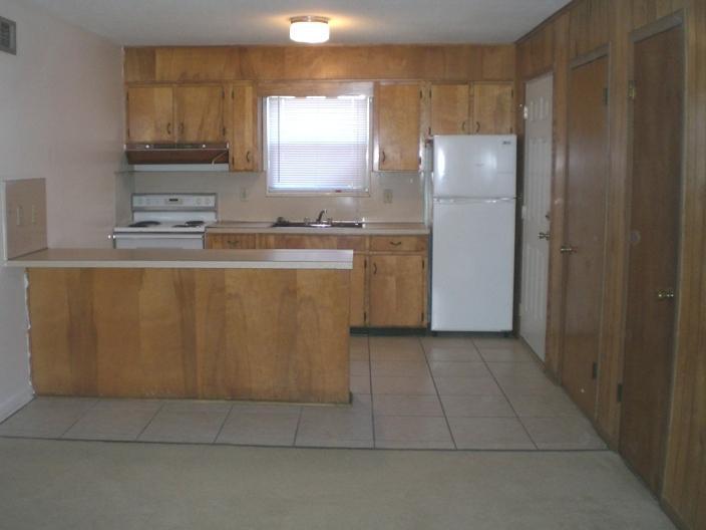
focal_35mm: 38
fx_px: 775
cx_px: 353
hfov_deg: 49.0
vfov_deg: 37.7
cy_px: 265
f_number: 3.1
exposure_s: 1/60
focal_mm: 6.3
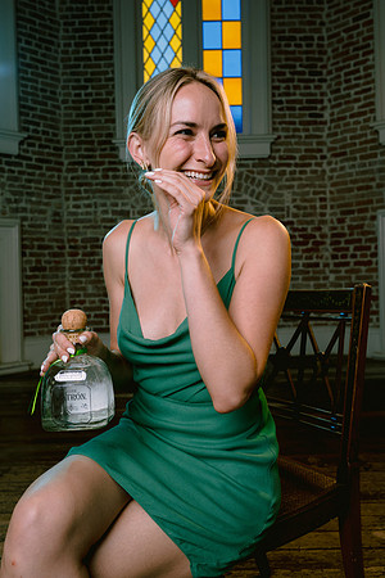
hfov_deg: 37.9
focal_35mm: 35
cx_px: 192
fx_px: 561
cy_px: 289
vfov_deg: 54.4
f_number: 5.6
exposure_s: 1/125
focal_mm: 35
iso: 200
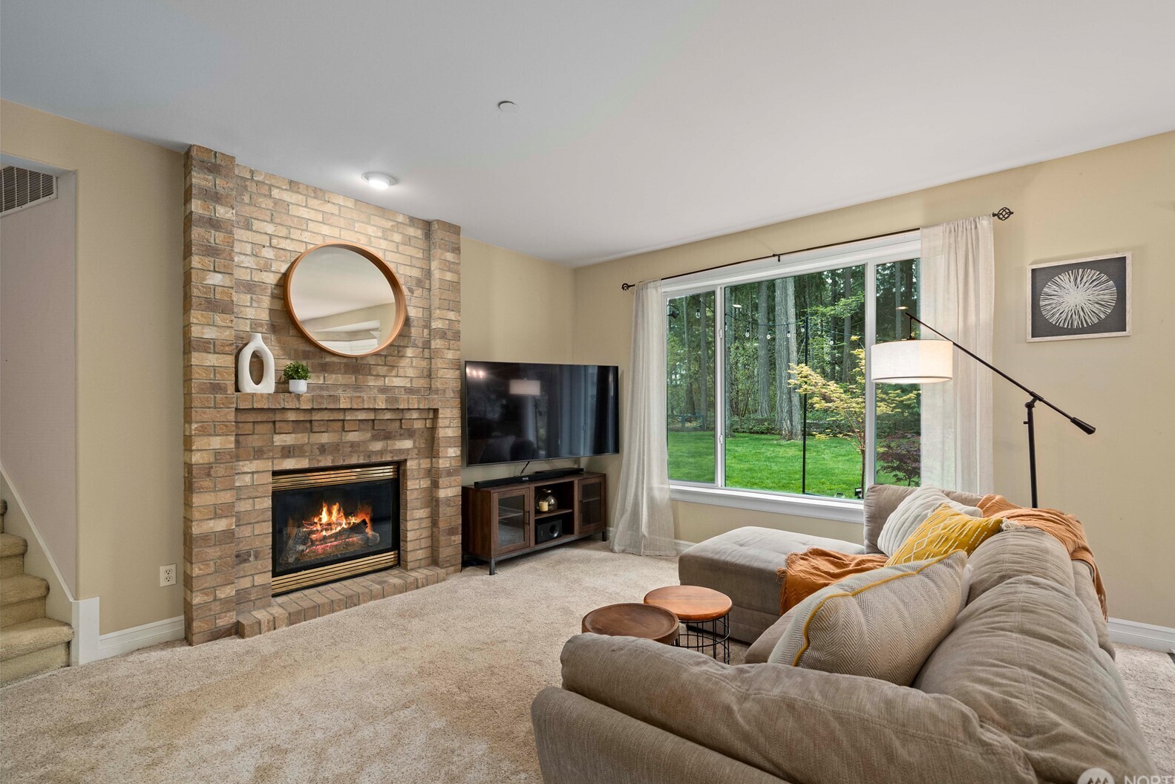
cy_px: 395
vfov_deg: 77.3
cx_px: 629
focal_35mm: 15
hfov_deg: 100.2
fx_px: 490
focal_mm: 14
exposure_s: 1/20
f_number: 7.1
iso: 1250
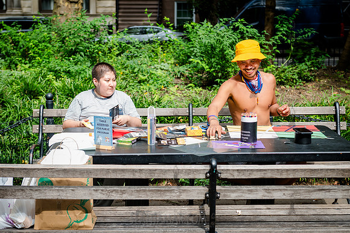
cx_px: 173
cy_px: 126
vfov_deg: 19.8
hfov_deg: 29.5
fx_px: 666
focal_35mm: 69
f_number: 4
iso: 320
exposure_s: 1/320
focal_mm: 58
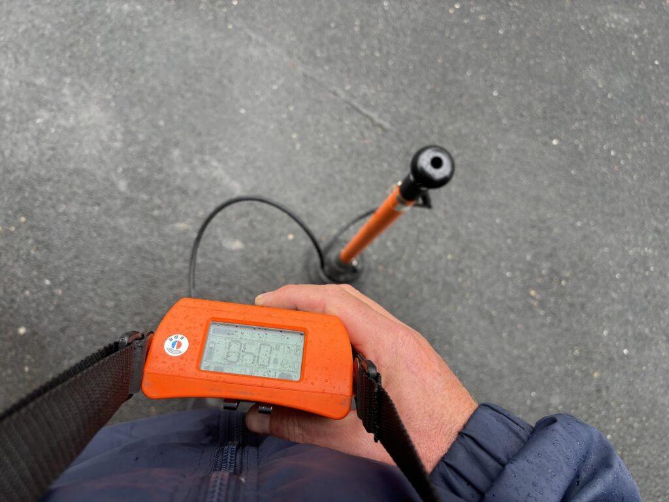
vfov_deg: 53.1
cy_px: 251
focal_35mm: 26
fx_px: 502
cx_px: 334
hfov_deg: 67.3
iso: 40
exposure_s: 1/244
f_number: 1.6
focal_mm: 5.96
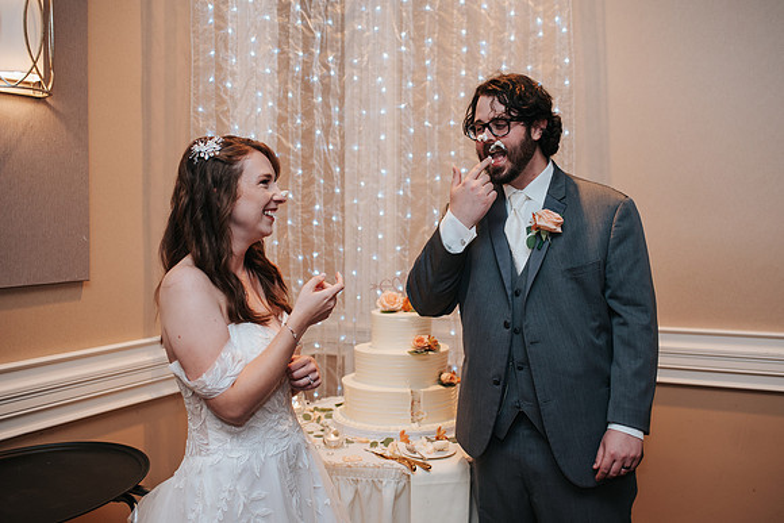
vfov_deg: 35.0
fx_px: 829
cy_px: 242
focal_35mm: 38
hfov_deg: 50.6
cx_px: 421
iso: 800
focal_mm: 35
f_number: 2.8
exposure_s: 1/160
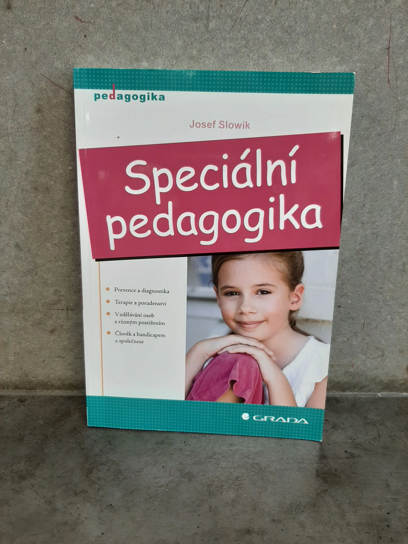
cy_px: 272
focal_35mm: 26
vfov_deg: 67.3
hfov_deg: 53.1
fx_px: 409
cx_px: 204
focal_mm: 3.93
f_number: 1.7
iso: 64
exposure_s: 1/50
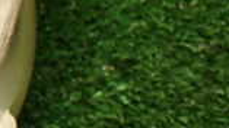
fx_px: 758
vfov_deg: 9.6
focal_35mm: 125
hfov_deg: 14.7
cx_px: -204
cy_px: 13
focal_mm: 5.4
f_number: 2.3
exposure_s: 1/60
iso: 100
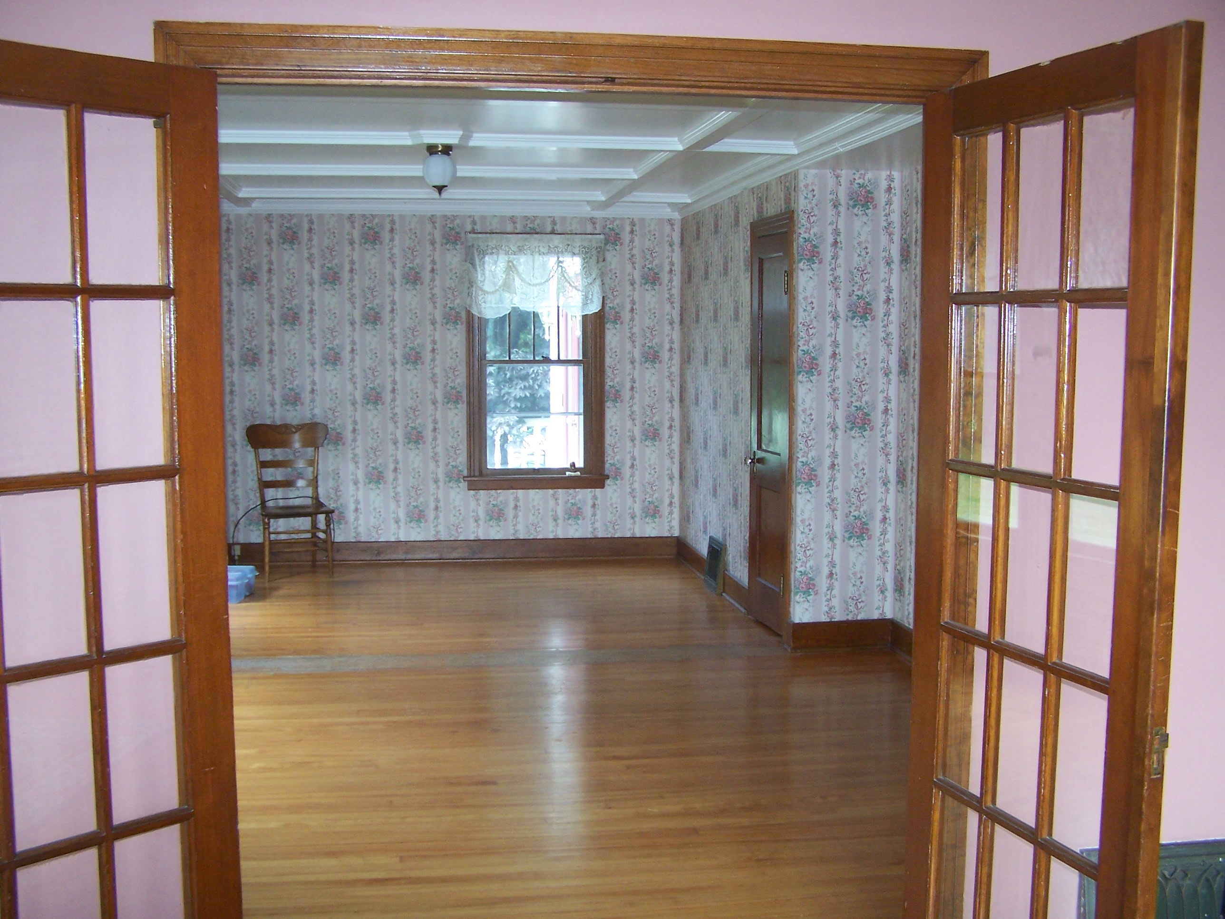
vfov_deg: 37.7
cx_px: 612
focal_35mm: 38
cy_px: 460
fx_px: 1345
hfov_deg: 49.0
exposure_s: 1/45
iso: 140
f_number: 2.8
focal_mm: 6.3
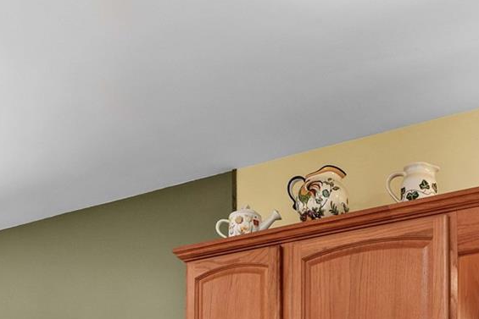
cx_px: 376
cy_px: 495
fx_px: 772
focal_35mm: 58
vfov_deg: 19.9
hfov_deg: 33.6
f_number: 8
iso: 100
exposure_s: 1/6
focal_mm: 16
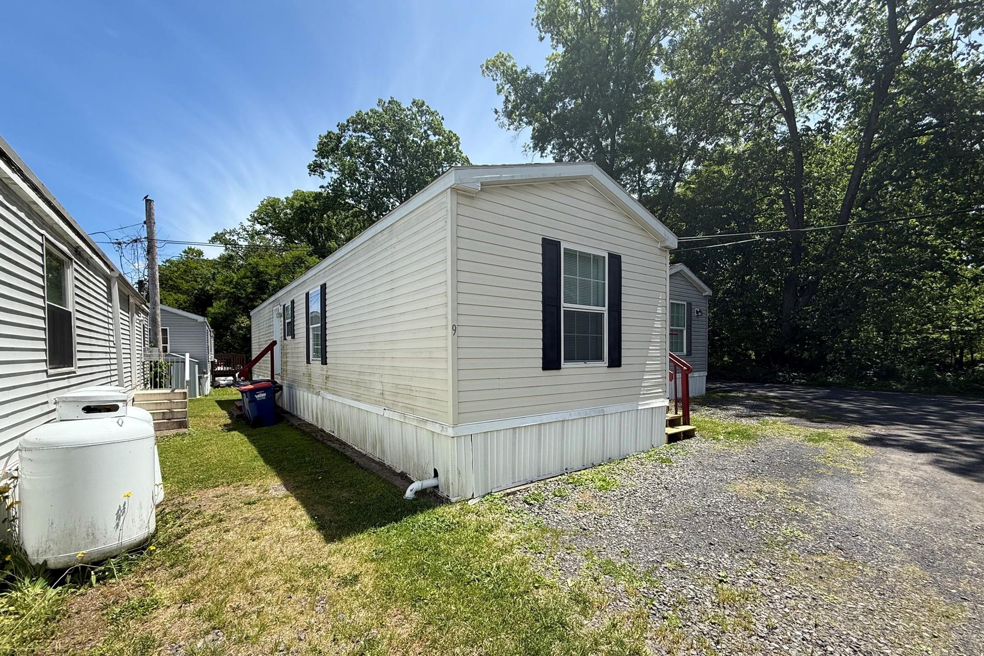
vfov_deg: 77.1
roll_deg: +0.5
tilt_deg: -1.5
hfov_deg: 100.4
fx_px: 410
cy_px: 364
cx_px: 485
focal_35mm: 15
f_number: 2.2
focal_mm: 2.22
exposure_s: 1/1698
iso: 50
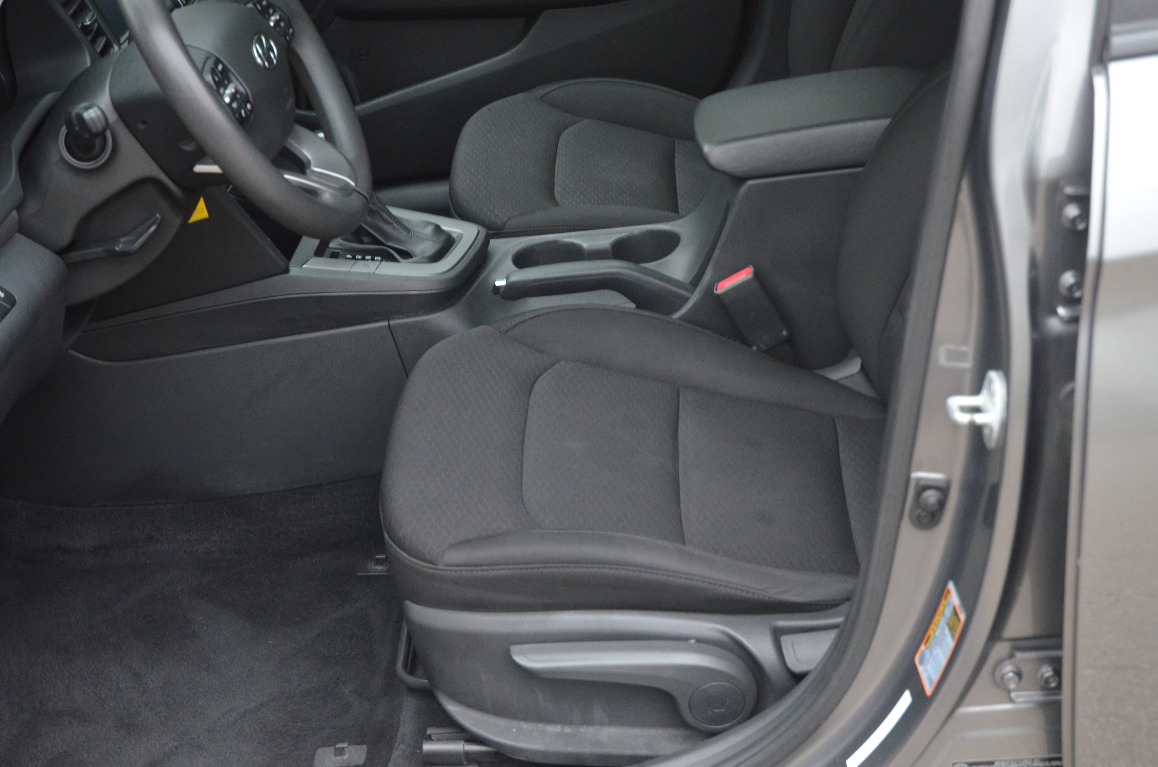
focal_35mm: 60
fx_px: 1926
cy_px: 384
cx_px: 579
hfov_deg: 33.5
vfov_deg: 22.5
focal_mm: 40
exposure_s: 1/30
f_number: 4.2
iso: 2200
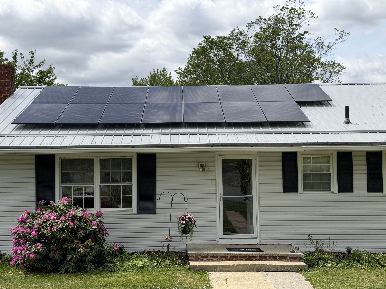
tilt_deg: +1.4
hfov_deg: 39.7
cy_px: 144
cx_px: 193
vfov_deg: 30.3
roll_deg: +1.3
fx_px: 535
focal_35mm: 48
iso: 64
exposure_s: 1/4878
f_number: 1.78
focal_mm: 6.76
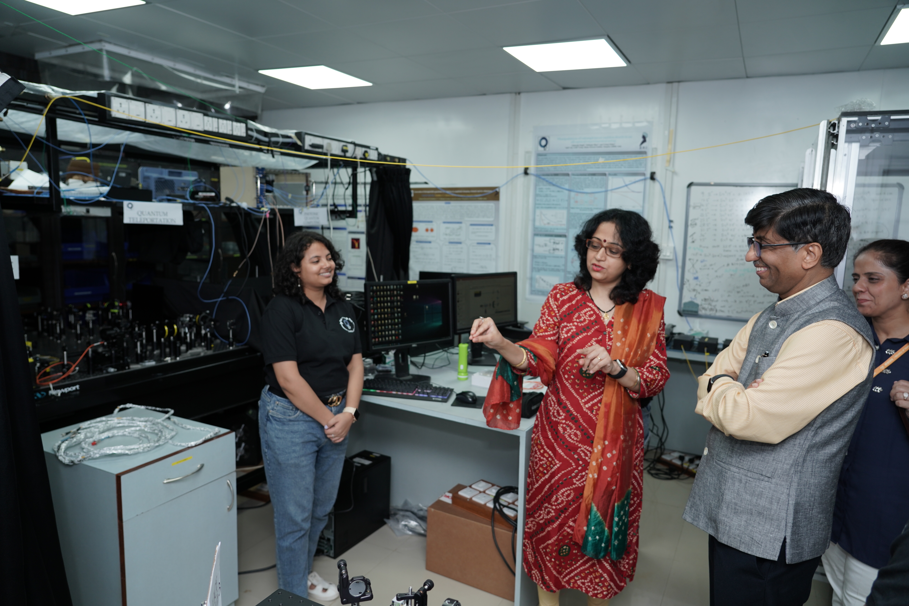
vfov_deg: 53.2
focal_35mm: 24
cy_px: 303
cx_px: 454
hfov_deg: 73.7
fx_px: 606
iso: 320
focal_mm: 24
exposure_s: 1/100
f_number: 4
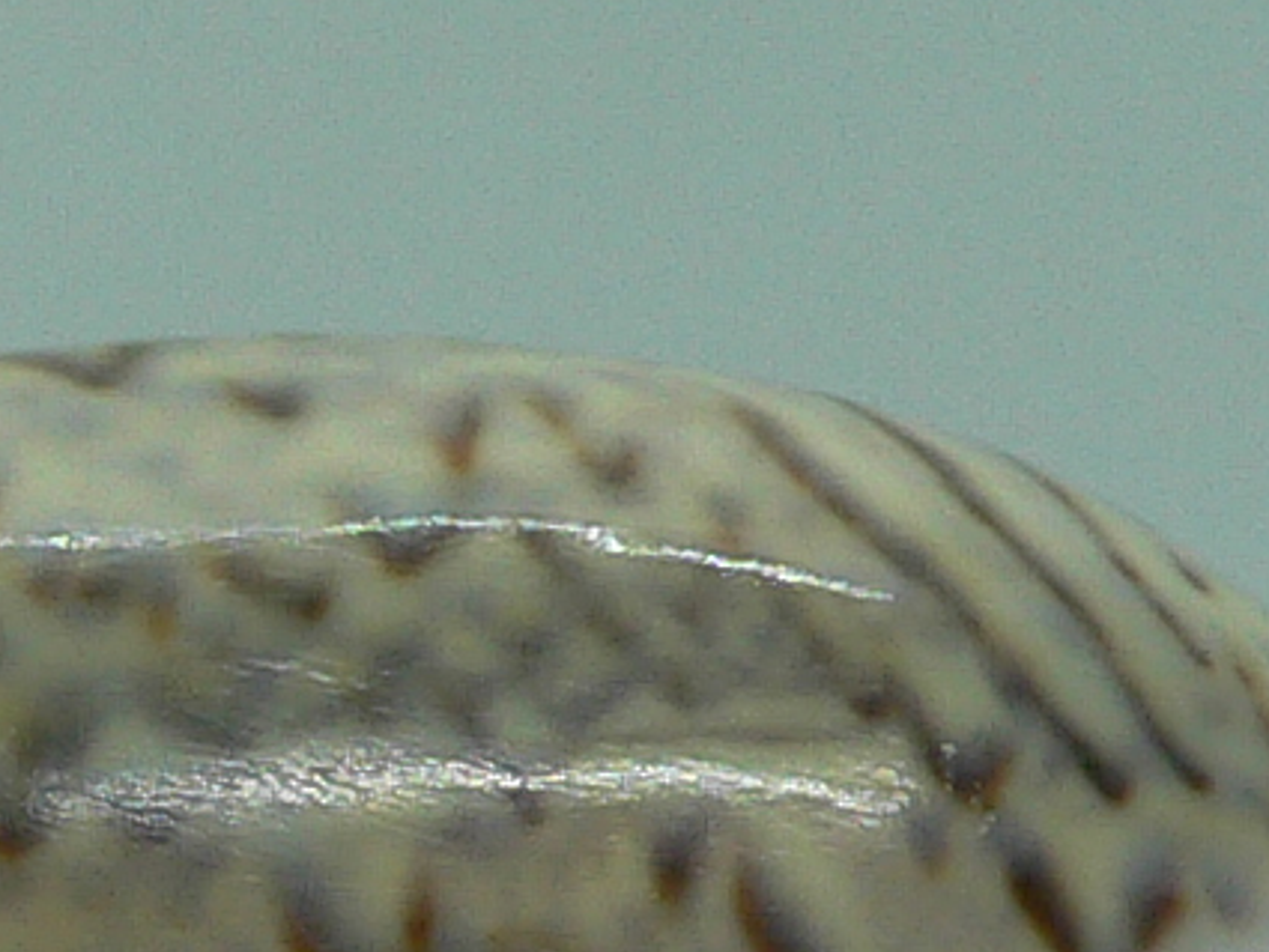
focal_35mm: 166
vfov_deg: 8.7
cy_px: 1498
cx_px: -158
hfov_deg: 11.7
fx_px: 6087
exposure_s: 1/60
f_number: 2.8
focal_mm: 4.6
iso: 80
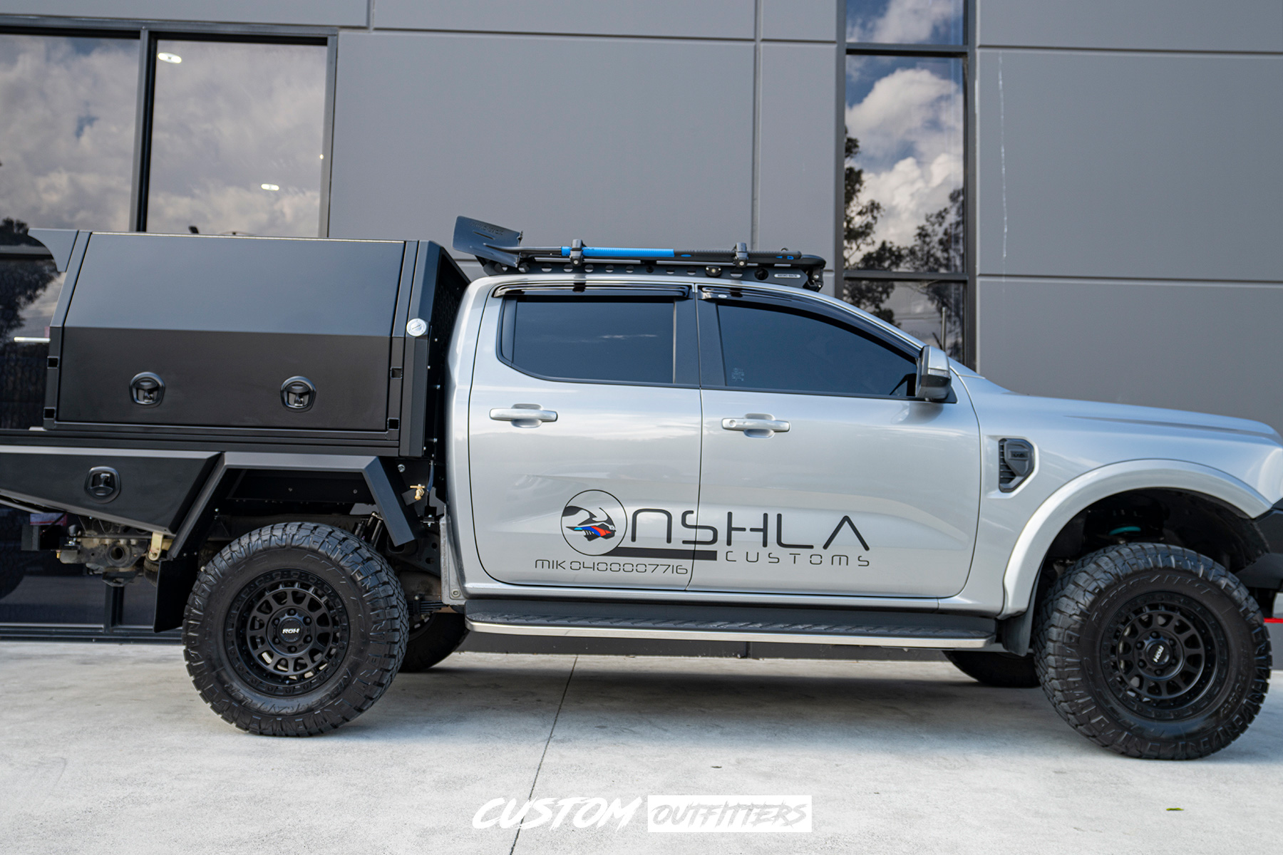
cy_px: 428
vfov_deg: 49.6
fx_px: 927
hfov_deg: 69.4
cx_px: 642
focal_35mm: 26
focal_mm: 26
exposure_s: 1/80
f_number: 4
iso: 100
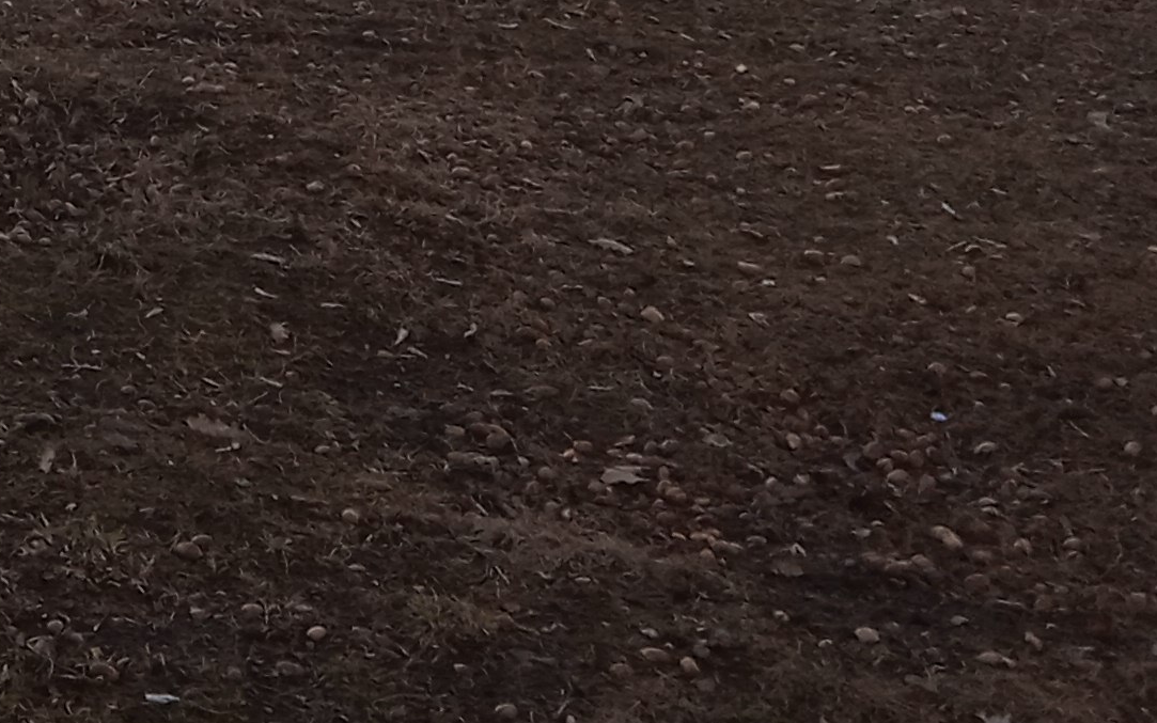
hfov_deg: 16.2
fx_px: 3595
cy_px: -918
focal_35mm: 114
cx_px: -751
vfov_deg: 10.2
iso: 111
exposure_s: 1/170
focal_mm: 3.43
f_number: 2.2
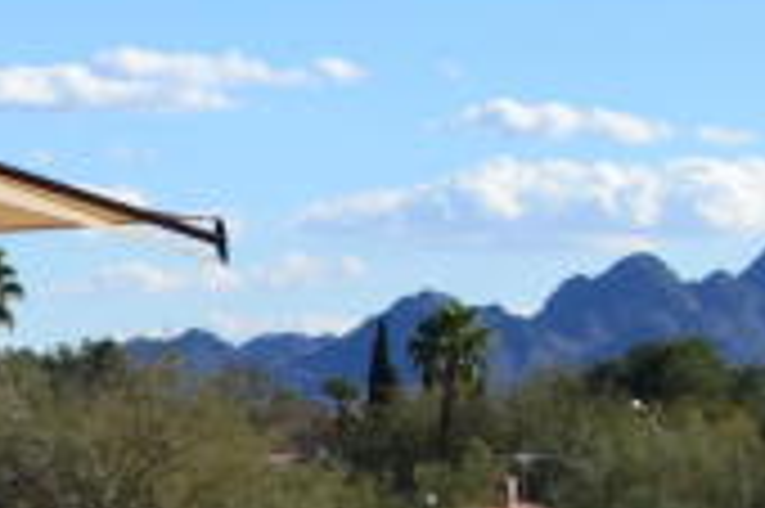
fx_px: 4755
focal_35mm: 224
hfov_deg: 8.0
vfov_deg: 6.1
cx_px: -1458
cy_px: 112
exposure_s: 1/320
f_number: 9
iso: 100
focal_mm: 22
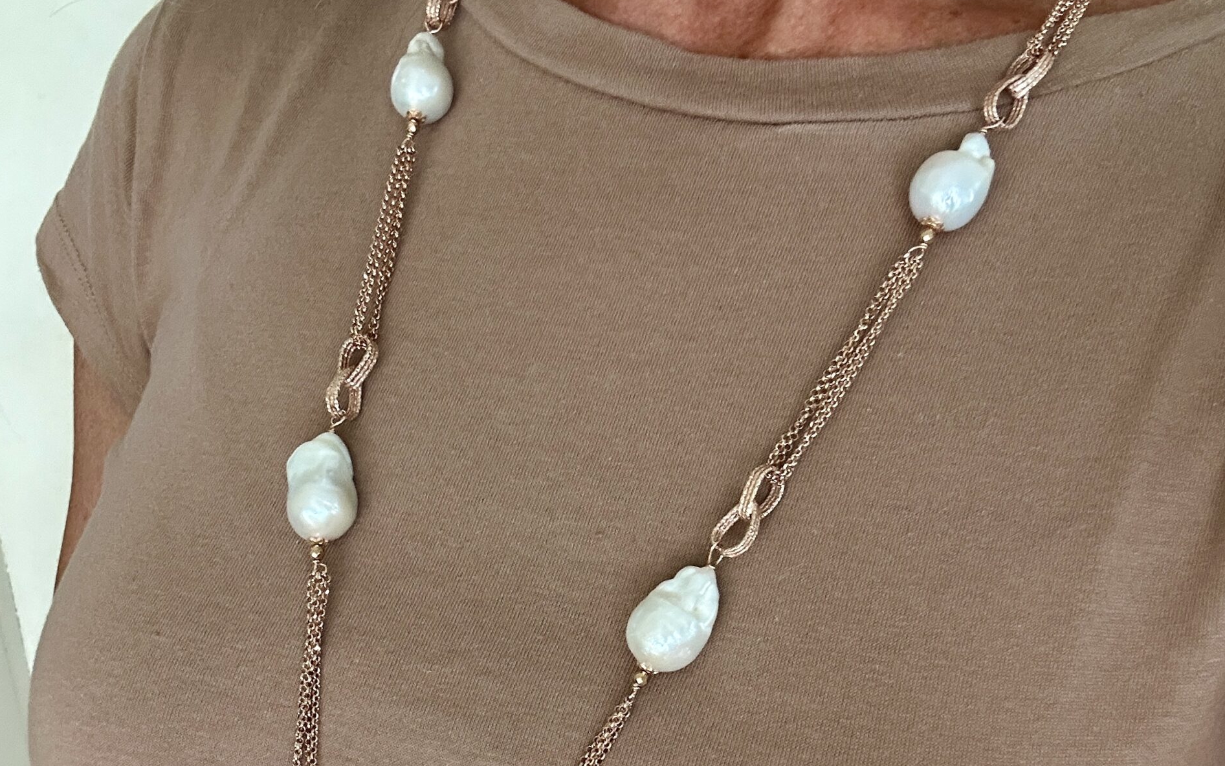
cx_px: 608
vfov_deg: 28.9
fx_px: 1436
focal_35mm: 43
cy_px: 658
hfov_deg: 46.2
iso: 125
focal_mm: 2.69
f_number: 1.9
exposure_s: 1/60
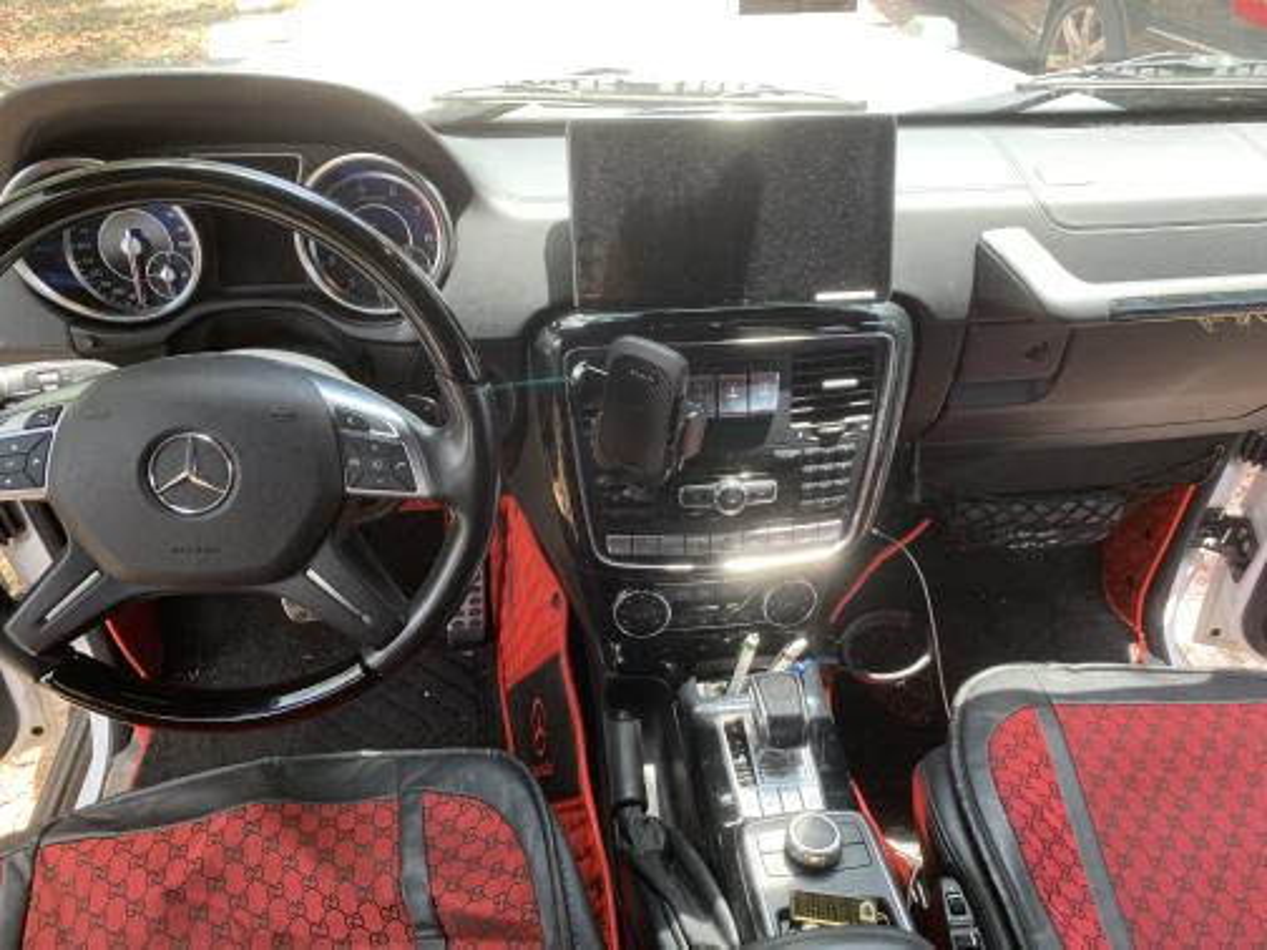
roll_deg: -1.7
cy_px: 475
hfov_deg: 67.3
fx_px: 952
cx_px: 634
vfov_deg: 53.1
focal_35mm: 26
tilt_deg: -39.1
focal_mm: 4.25
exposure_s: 1/121
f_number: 1.8
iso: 64
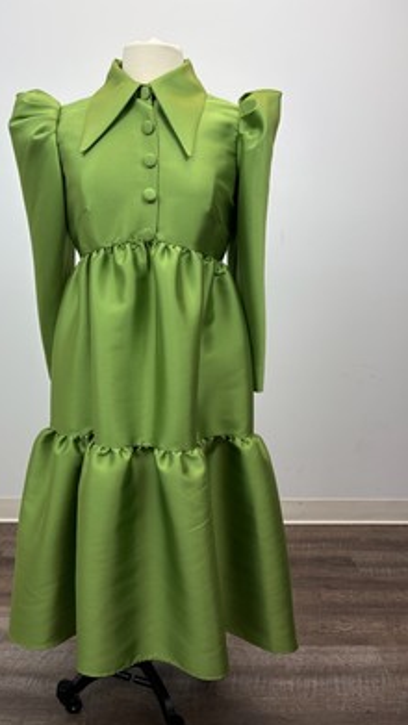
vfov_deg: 66.1
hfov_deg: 39.9
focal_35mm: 29
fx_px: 558
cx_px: 156
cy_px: 369
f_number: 1.6
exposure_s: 1/205
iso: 40
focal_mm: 5.96
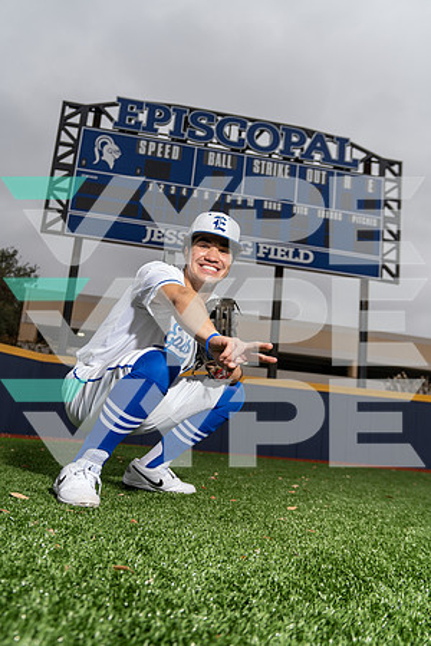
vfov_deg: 60.3
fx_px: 557
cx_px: 216
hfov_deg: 42.3
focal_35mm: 31
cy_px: 323
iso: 200
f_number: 4
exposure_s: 1/250
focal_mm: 31
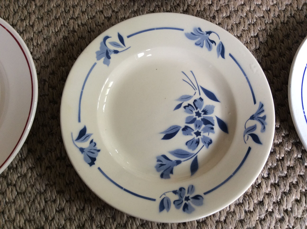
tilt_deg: -76.6
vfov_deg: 44.1
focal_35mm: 32
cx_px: 154
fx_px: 283
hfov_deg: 56.9
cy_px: 114
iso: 64
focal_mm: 3.3
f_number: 2.4
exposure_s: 1/25
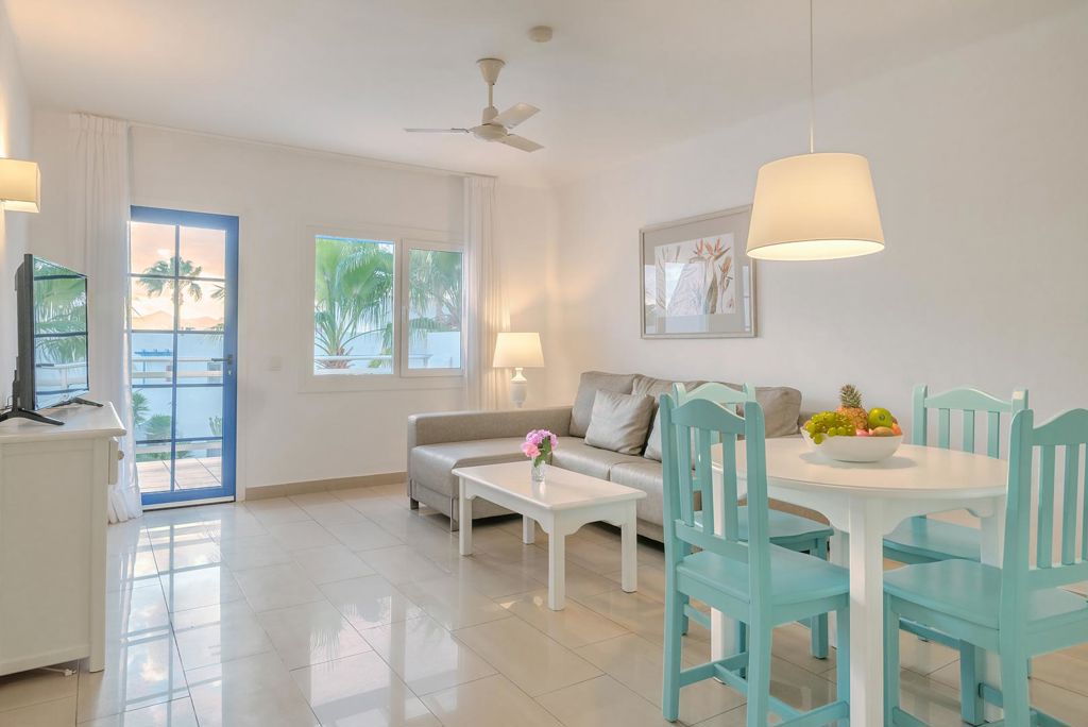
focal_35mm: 23
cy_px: 364
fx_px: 695
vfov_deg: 55.2
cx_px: 544
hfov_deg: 76.1
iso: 100
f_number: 11
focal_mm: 23
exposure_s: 1/80
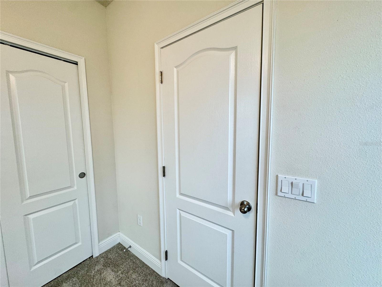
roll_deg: +0.8
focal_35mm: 14
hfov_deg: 102.1
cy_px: 144
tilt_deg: -3.2
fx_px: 154
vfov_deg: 85.7
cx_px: 191
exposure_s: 1/120
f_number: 2.2
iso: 125
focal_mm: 2.22
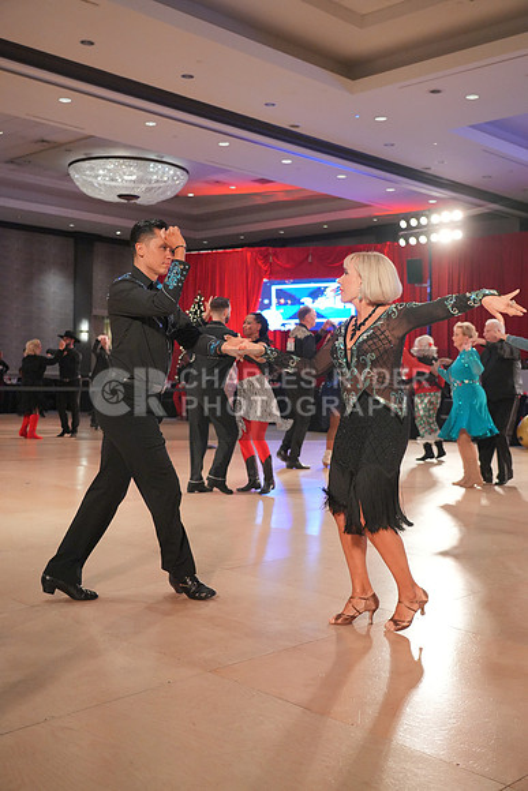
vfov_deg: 50.7
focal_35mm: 38
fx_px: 835
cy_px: 396
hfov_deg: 35.1
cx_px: 264
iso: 4000
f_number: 4
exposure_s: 1/400
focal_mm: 38
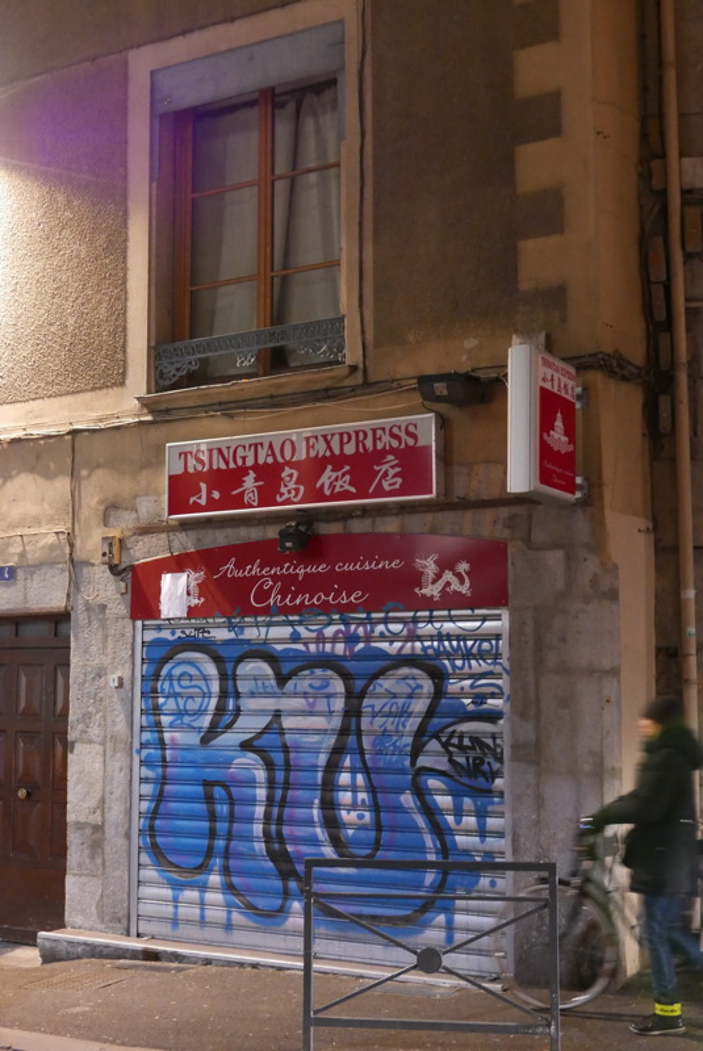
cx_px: 352
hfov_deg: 29.3
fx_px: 1344
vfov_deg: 42.7
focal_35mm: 46
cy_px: 526
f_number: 2.6
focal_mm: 20.6
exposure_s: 1/20
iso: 3200
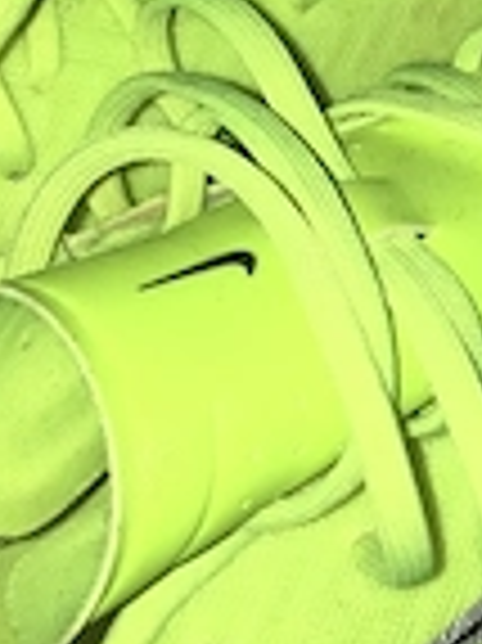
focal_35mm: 81
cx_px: 477
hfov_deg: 17.8
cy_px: 221
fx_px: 1506
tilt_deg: -83.0
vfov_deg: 24.0
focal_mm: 4.15
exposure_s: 1/147
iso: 25
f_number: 2.2
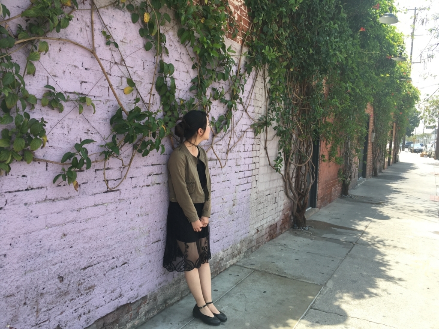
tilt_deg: -5.2
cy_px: 164
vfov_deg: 48.2
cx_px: 220
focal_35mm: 29
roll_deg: -2.3
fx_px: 368
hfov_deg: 61.7
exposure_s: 1/345
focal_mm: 4.15
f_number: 2.2
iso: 25
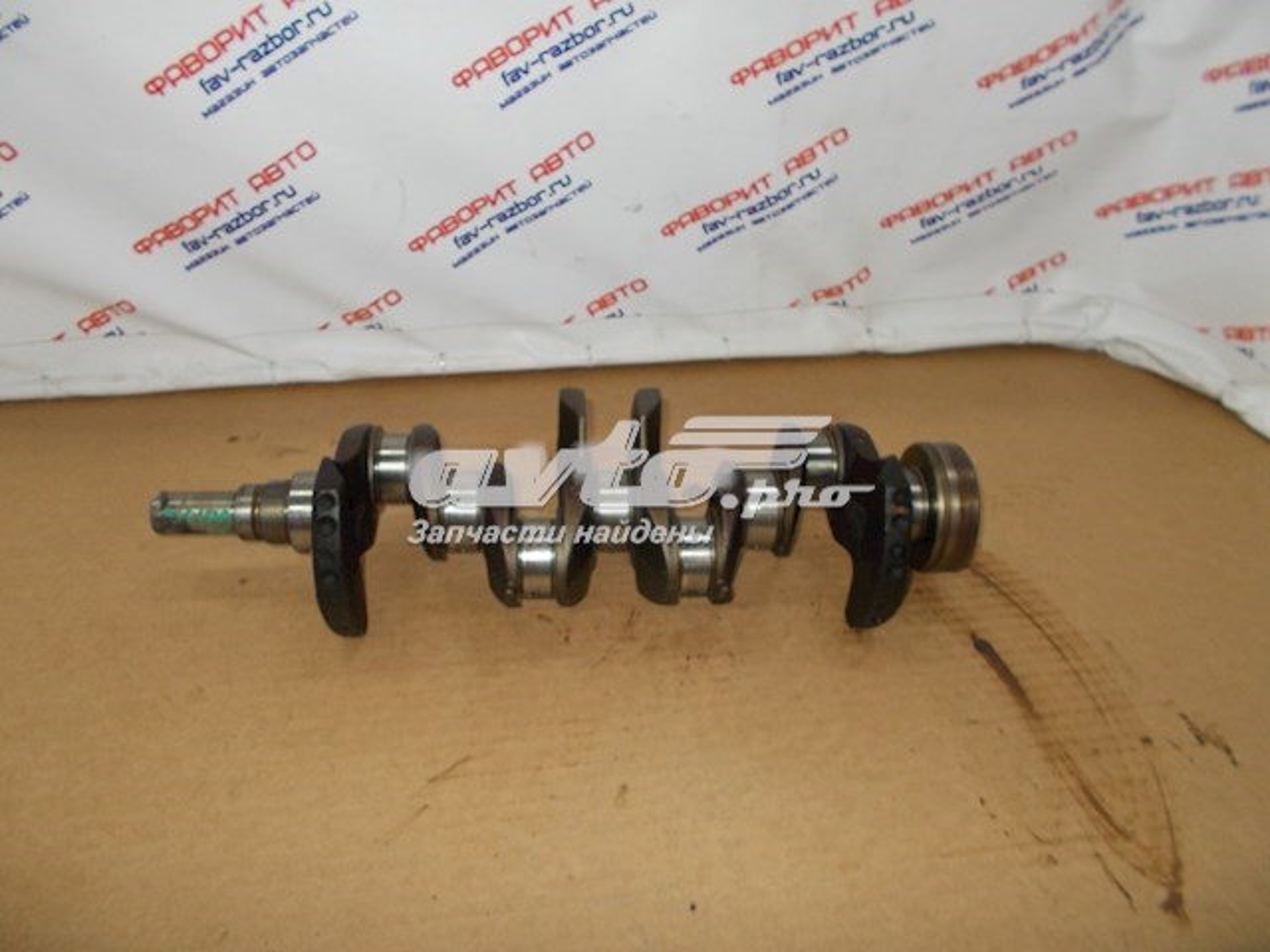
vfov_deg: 53.1
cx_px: 635
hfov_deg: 67.3
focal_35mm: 26
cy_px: 476
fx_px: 954
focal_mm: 4.6
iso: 200
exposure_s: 1/25
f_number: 3.2
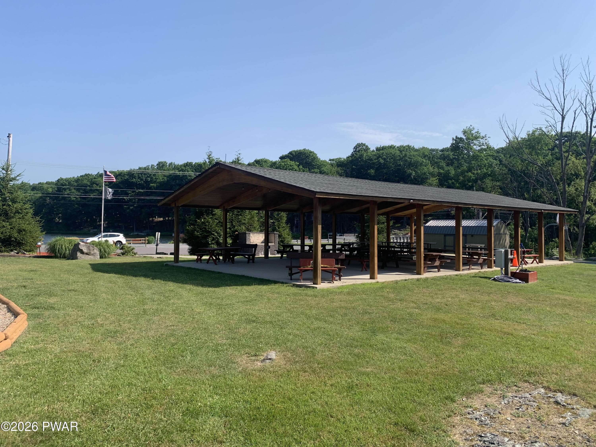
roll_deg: -0.2
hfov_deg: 67.3
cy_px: 224
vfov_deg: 53.1
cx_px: 298
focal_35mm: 26
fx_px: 448
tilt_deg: -0.2
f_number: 1.8
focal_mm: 4.25
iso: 25
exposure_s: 1/2033
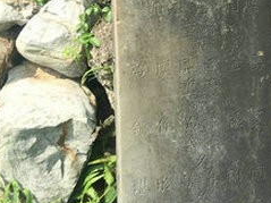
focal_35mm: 88
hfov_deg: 21.4
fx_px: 689
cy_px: -3
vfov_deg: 16.4
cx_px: 280
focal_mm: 4.15
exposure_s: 1/775
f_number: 2.2
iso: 32
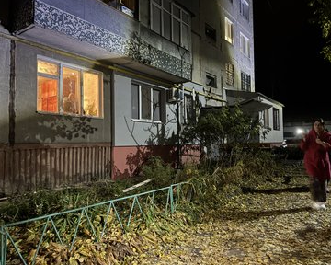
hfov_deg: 66.0
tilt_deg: +2.9
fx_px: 255
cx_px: 162
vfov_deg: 54.9
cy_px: 130
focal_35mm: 26
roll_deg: +0.9
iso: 1600
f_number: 1.78
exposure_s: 1/14
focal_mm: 6.76
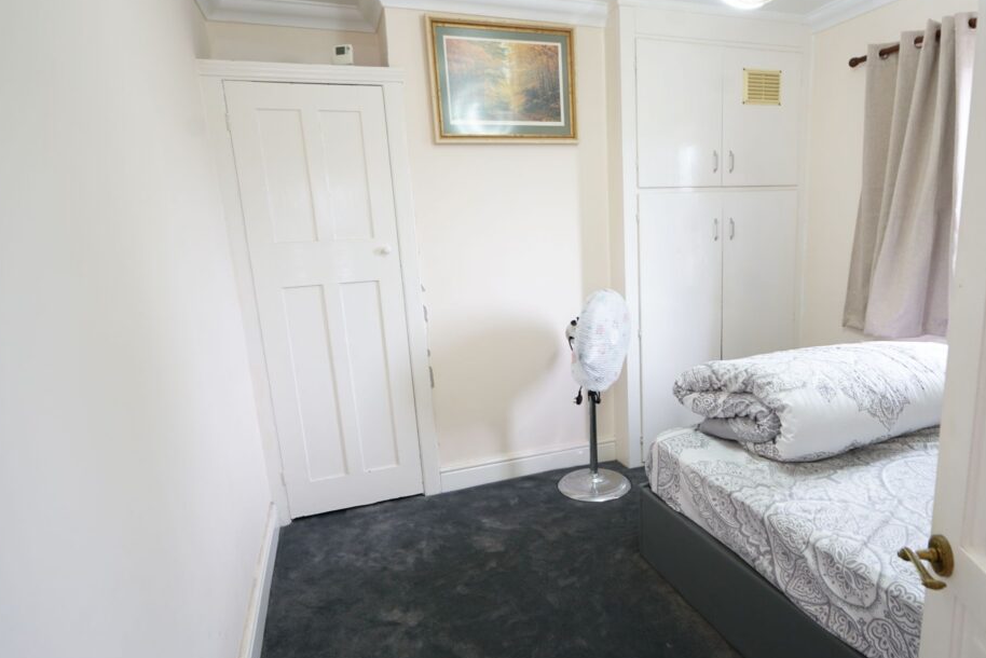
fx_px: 575
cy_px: 347
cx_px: 562
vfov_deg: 59.5
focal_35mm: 21
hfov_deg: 80.7
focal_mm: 16
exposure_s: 1/25
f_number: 5
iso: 400
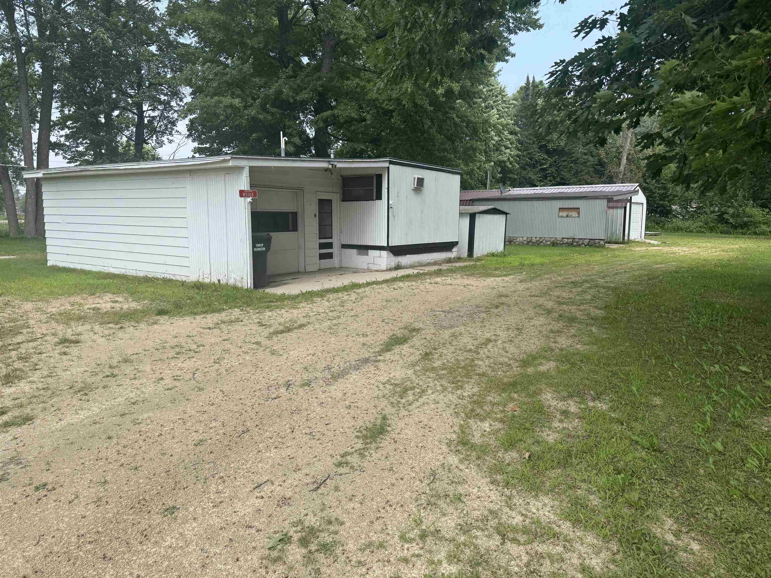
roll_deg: -0.8
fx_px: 535
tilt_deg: -8.3
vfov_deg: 56.8
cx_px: 386
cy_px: 289
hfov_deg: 71.6
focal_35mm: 24
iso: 80
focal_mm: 6.76
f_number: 1.78
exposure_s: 1/1721
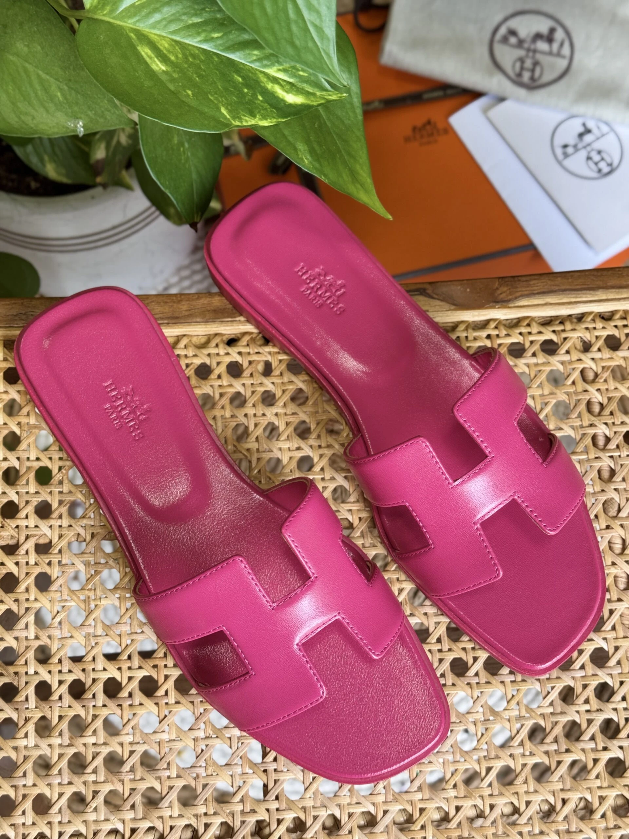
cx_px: 314
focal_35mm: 48
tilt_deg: -76.1
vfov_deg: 39.7
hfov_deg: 30.3
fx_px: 1163
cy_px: 420
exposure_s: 1/121
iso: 80
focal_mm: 6.76
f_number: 1.78
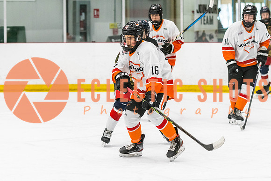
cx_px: 150
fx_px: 1301
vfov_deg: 8.0
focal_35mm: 173
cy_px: 96
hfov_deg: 11.9
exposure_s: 1/640
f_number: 2.8
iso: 1600
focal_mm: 110
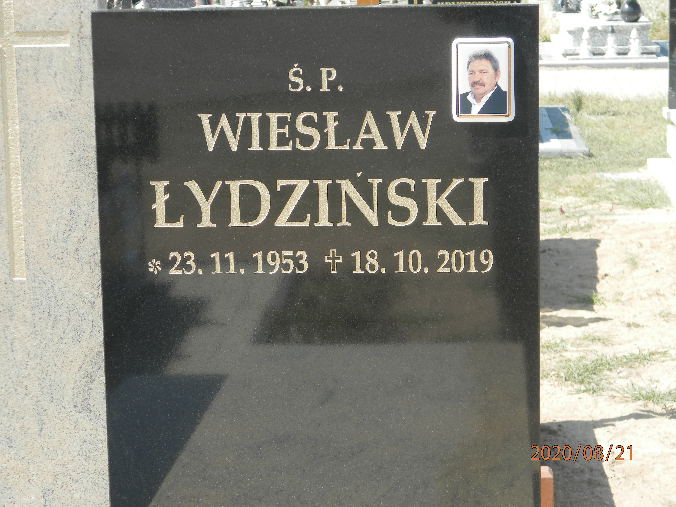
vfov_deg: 14.0
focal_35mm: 106
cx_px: 338
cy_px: 254
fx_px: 2070
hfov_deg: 18.5
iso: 80
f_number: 4.5
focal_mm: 19
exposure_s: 1/160
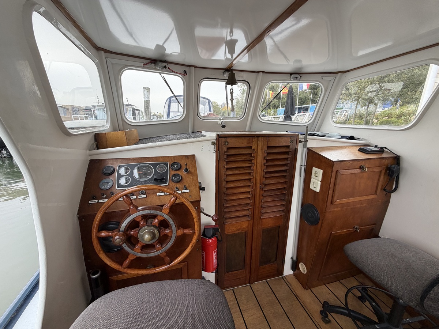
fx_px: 178
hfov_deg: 102.1
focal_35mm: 14
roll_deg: -1.2
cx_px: 220
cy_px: 164
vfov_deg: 85.7
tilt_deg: -13.4
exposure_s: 1/121
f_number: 2.2
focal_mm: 2.22
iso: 64
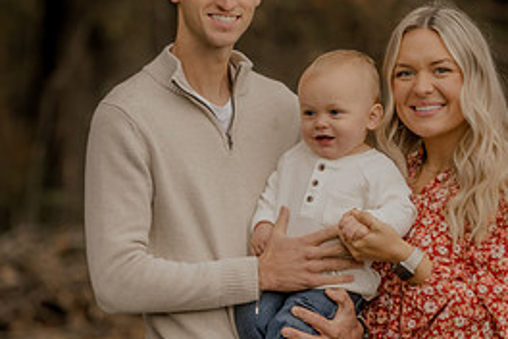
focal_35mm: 374
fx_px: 5277
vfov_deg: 3.7
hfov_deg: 5.5
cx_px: 312
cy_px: 130
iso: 250
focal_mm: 170
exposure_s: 1/125
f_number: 2.8
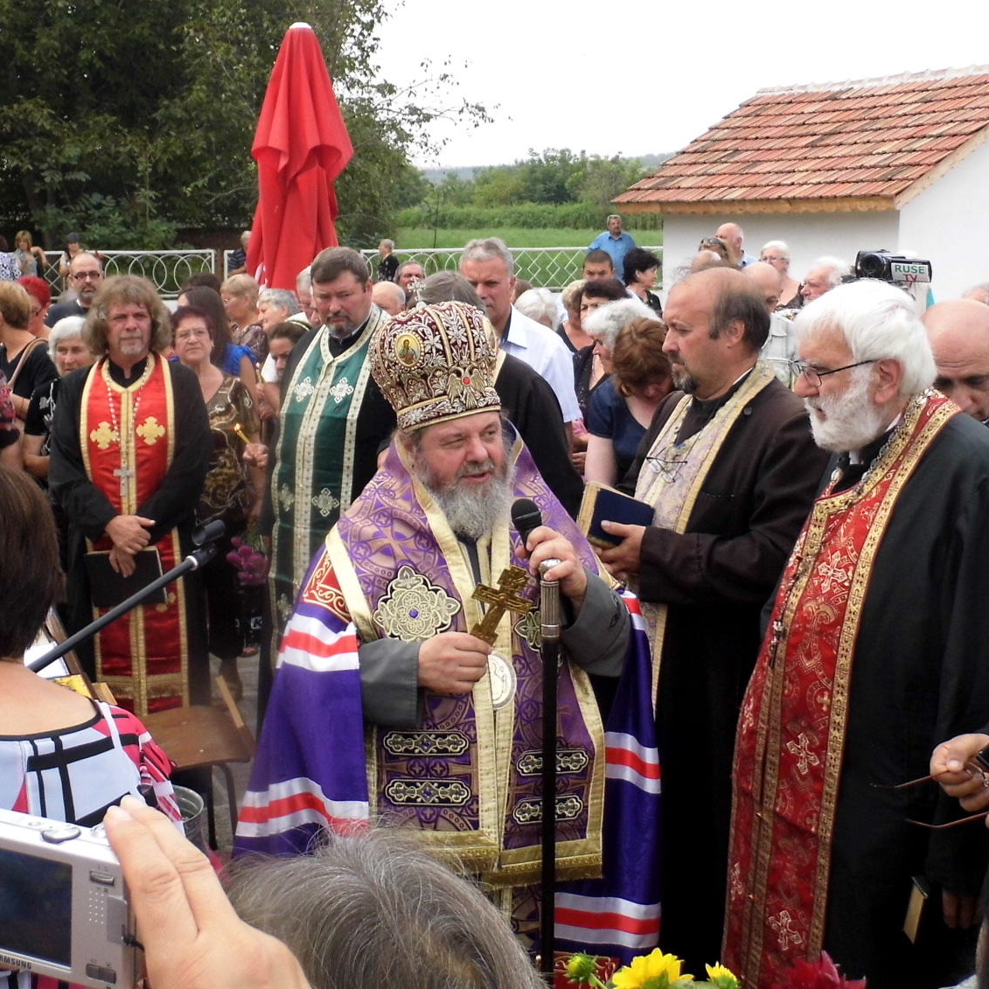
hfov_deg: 41.3
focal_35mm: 40
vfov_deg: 41.6
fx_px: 1293
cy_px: 380
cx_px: 328
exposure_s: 1/500
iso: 100
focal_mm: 4.5
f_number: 3.1
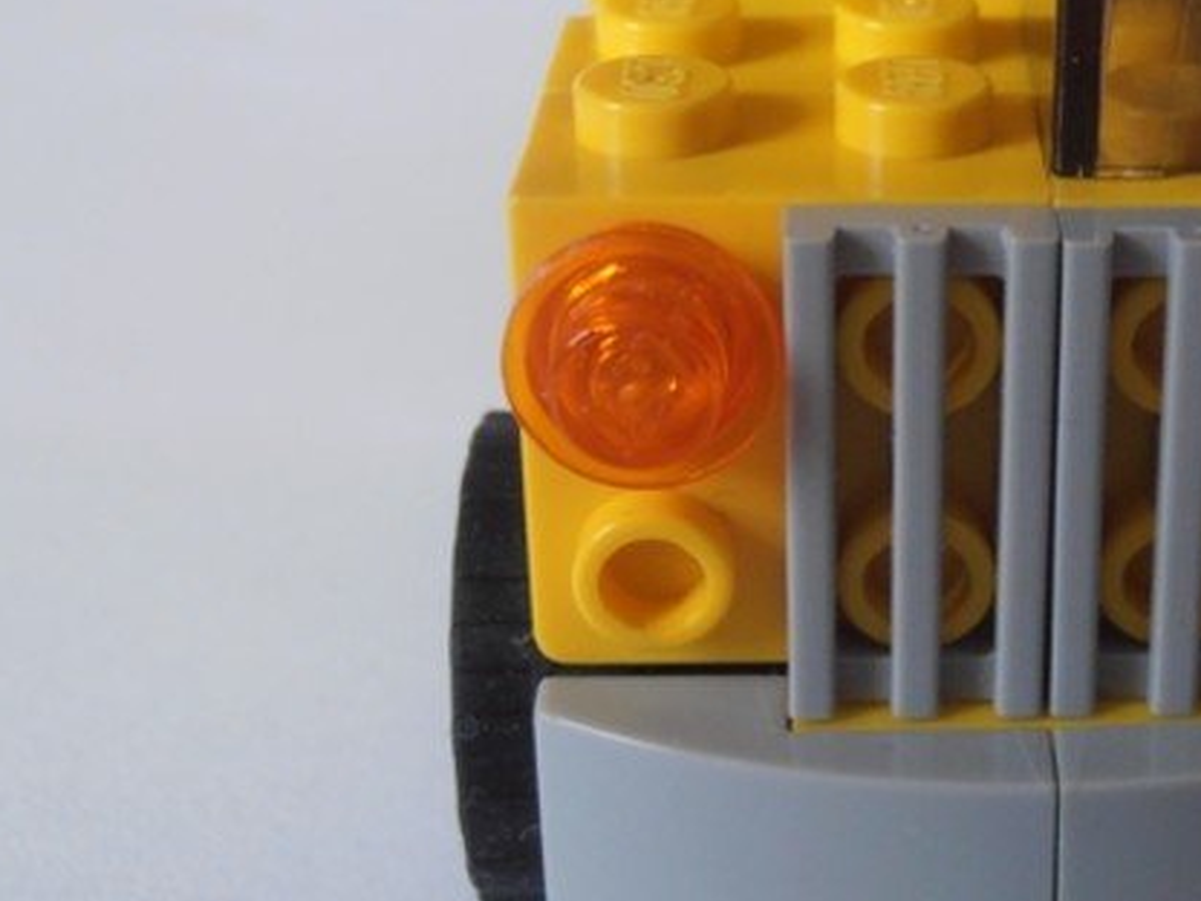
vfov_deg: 18.4
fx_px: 2776
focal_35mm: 80
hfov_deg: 23.9
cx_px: 1036
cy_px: 351
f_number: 3.9
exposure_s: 1/30
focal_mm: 6.61
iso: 125
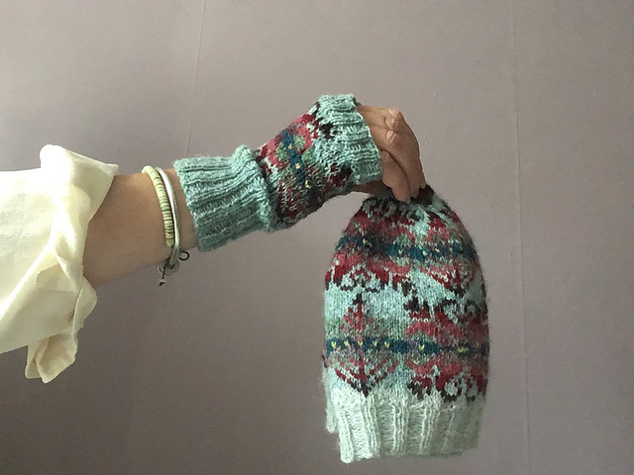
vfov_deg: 45.4
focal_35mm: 31
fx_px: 568
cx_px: 317
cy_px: 238
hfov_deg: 58.4
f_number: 2.4
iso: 500
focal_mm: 2.15
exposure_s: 1/17
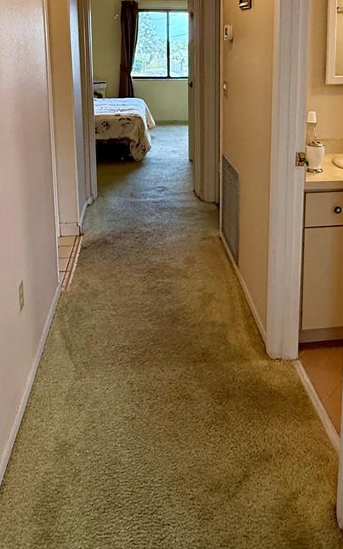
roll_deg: -0.2
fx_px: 523
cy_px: 138
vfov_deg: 52.9
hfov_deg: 36.1
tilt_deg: -8.8
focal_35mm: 35
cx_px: 210
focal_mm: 2.22
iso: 320
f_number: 2.2
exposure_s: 1/120
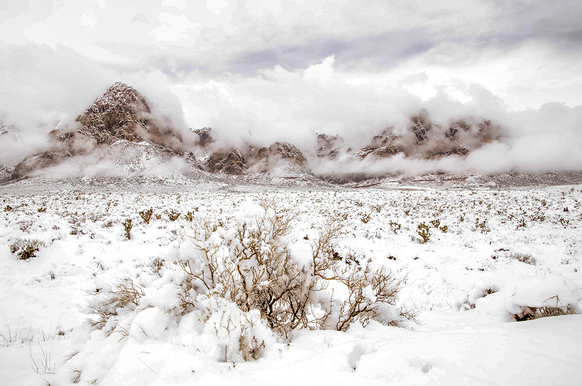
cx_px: 291
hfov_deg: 67.5
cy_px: 193
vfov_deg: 47.7
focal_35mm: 27
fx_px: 436
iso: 400
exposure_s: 1/320
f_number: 13
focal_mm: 18
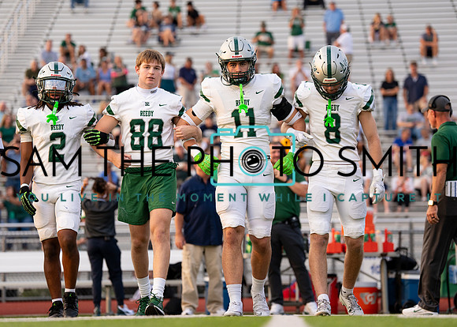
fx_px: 1853
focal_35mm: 143
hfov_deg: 14.1
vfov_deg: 10.1
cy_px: 171
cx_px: 231
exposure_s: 1/1600
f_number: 2.8
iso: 500
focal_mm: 127
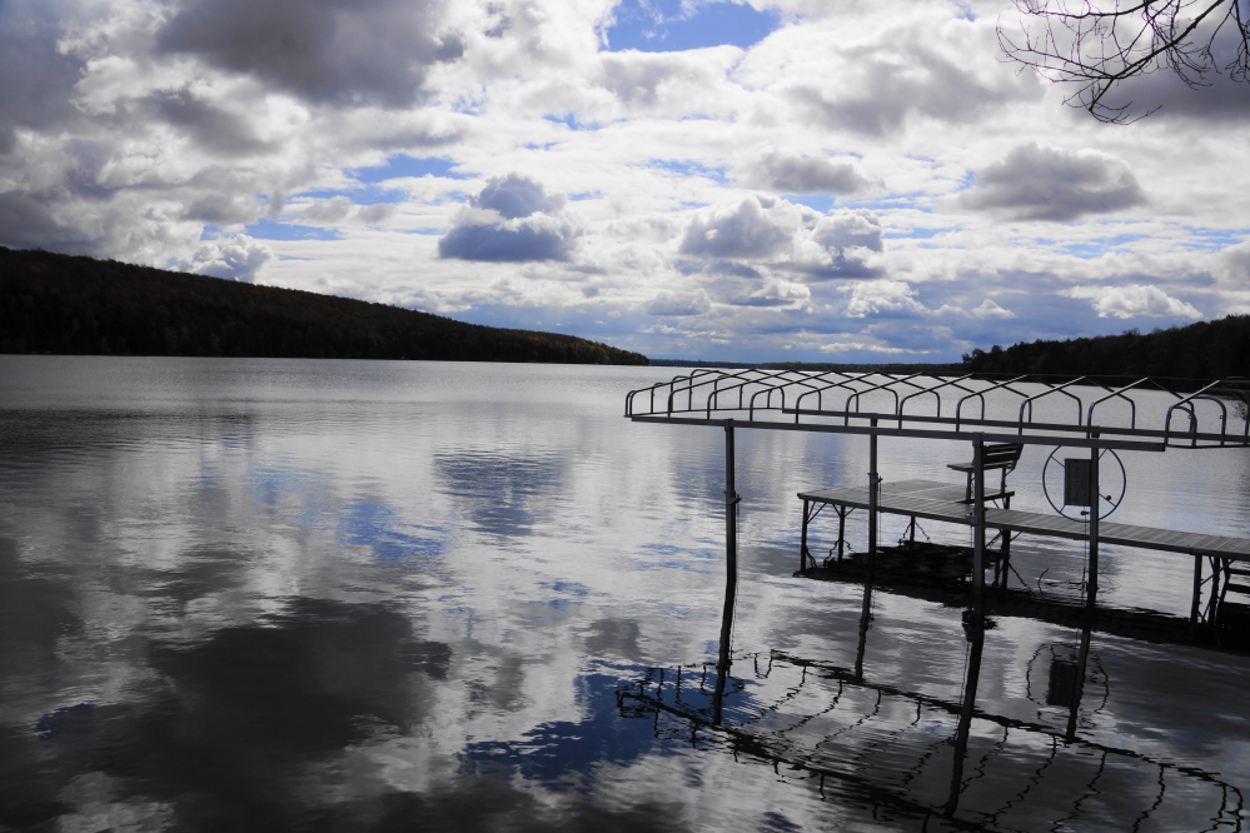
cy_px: 416
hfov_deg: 67.4
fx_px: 937
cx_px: 625
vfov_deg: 47.9
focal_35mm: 27
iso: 100
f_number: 13
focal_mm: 18
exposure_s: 1/160
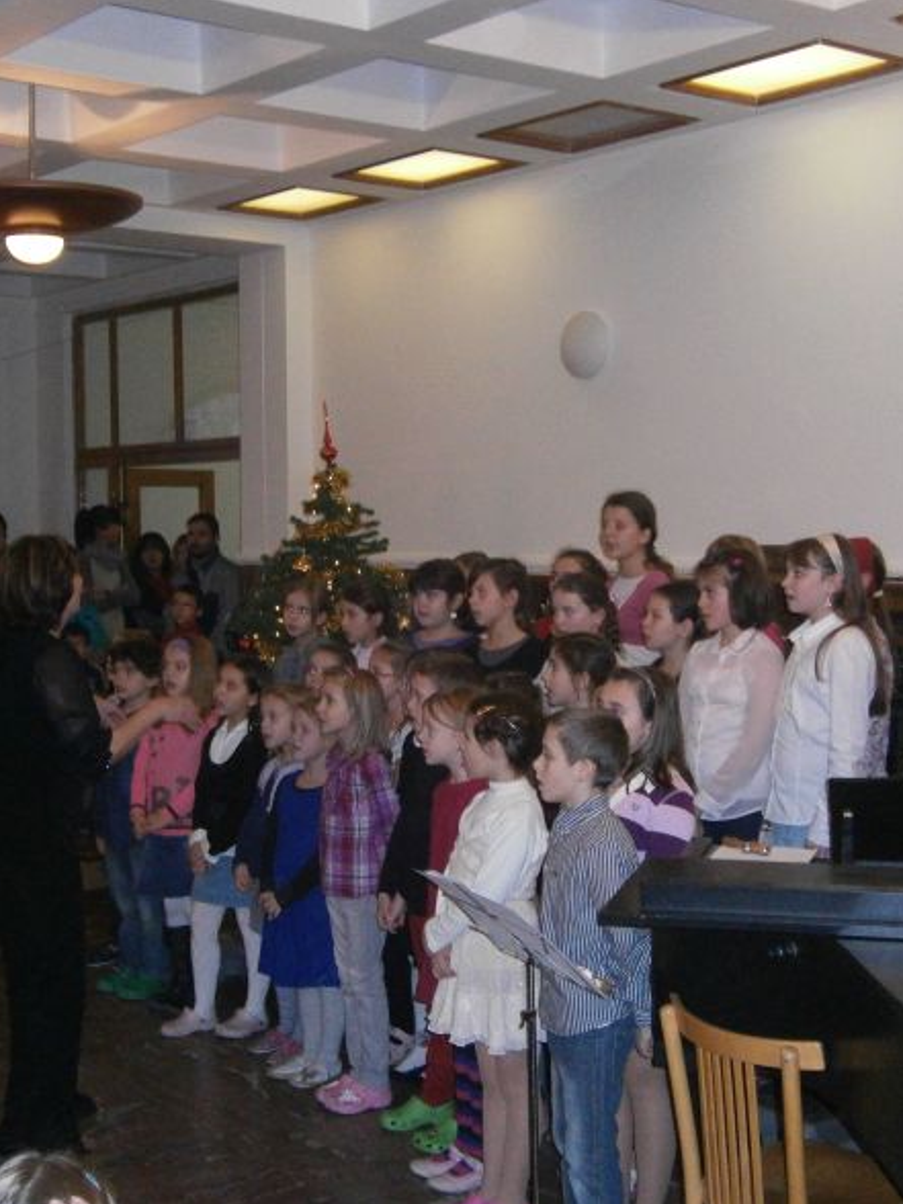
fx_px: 1704
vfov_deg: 38.9
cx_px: 424
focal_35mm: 49
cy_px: 598
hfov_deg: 29.7
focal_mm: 6.4
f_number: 3.1
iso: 500
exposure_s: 1/40
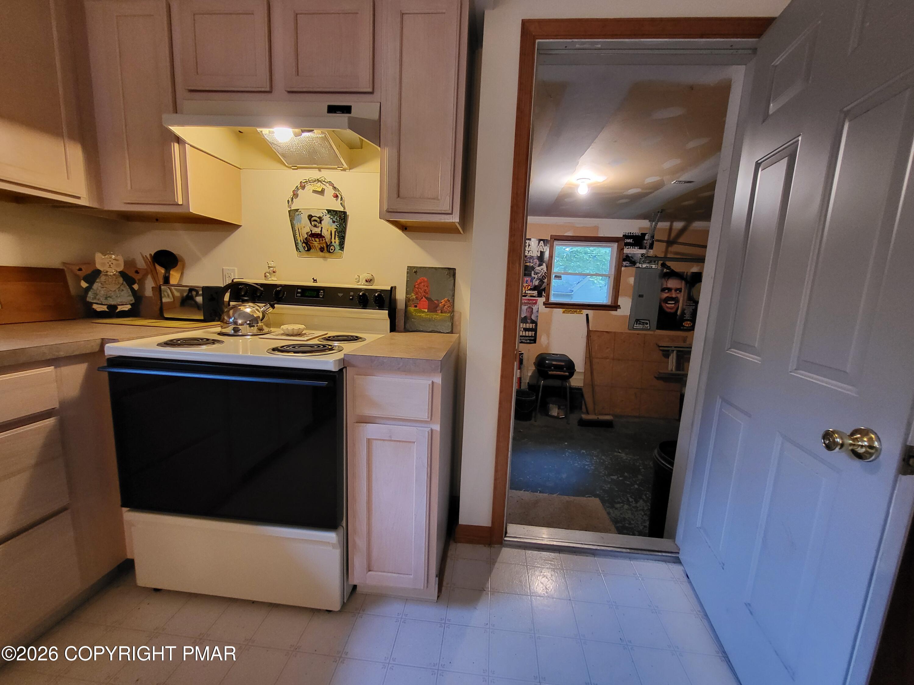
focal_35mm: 13
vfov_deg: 89.9
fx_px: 343
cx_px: 457
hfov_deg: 106.2
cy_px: 342
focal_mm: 1.74
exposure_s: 1/40
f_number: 2.2
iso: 320
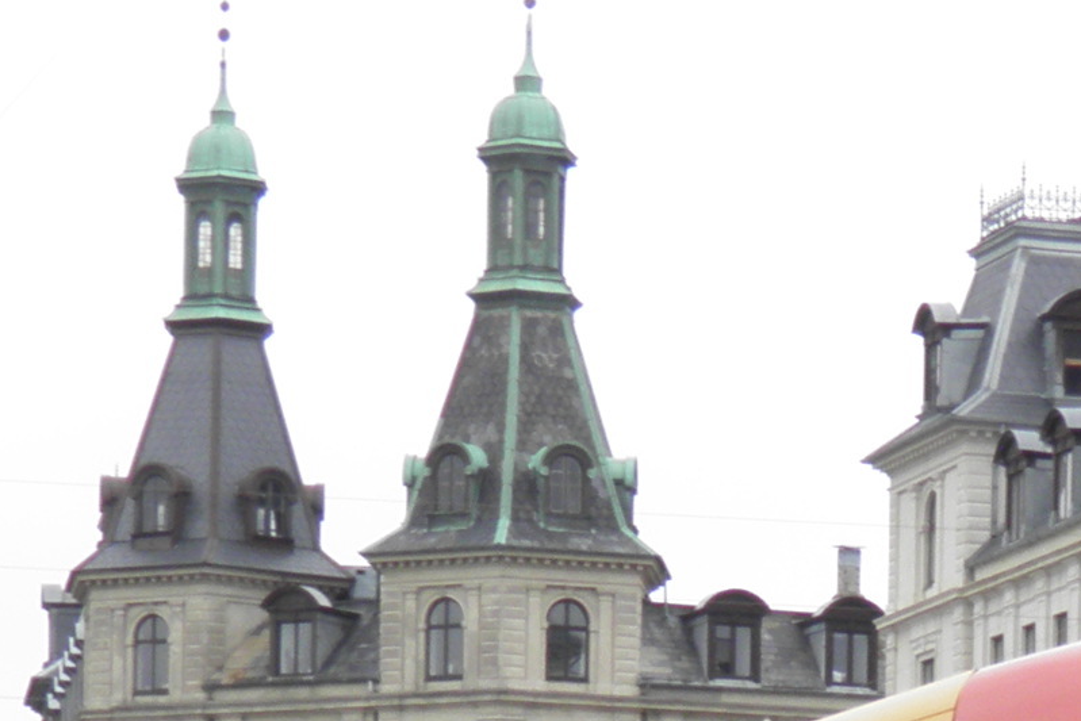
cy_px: 1503
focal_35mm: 187
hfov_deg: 10.9
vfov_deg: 7.1
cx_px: 1034
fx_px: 5616
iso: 50
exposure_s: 1/60
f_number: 4.2
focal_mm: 7.9
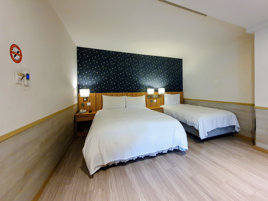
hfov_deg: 97.5
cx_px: 153
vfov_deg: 81.7
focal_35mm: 15
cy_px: 96
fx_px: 116
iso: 400
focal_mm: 1.8
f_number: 2.2
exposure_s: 1/30
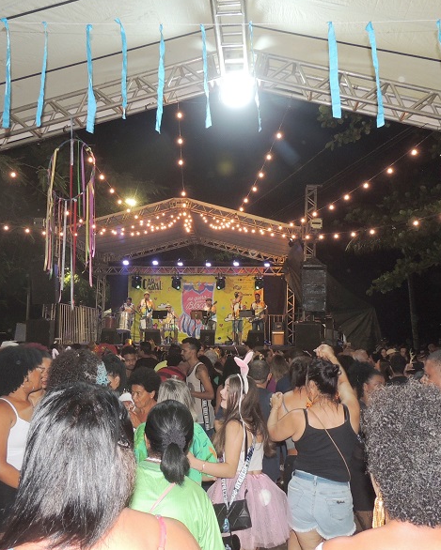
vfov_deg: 55.7
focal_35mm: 32
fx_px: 522
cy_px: 273
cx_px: 202
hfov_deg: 45.8
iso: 200
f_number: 3
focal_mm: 4.3
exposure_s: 1/30
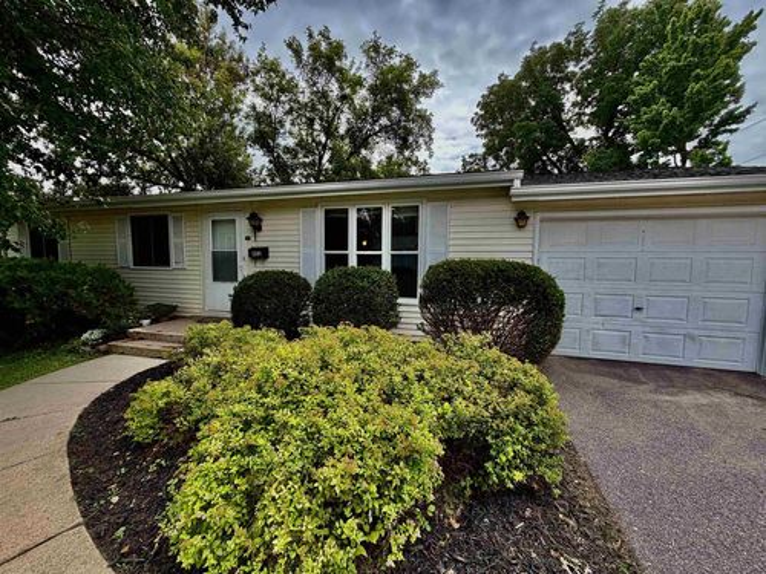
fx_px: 310
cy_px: 287
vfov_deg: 85.7
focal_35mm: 14
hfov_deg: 102.1
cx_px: 383
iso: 50
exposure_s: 1/502
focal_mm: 2.22
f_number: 2.2
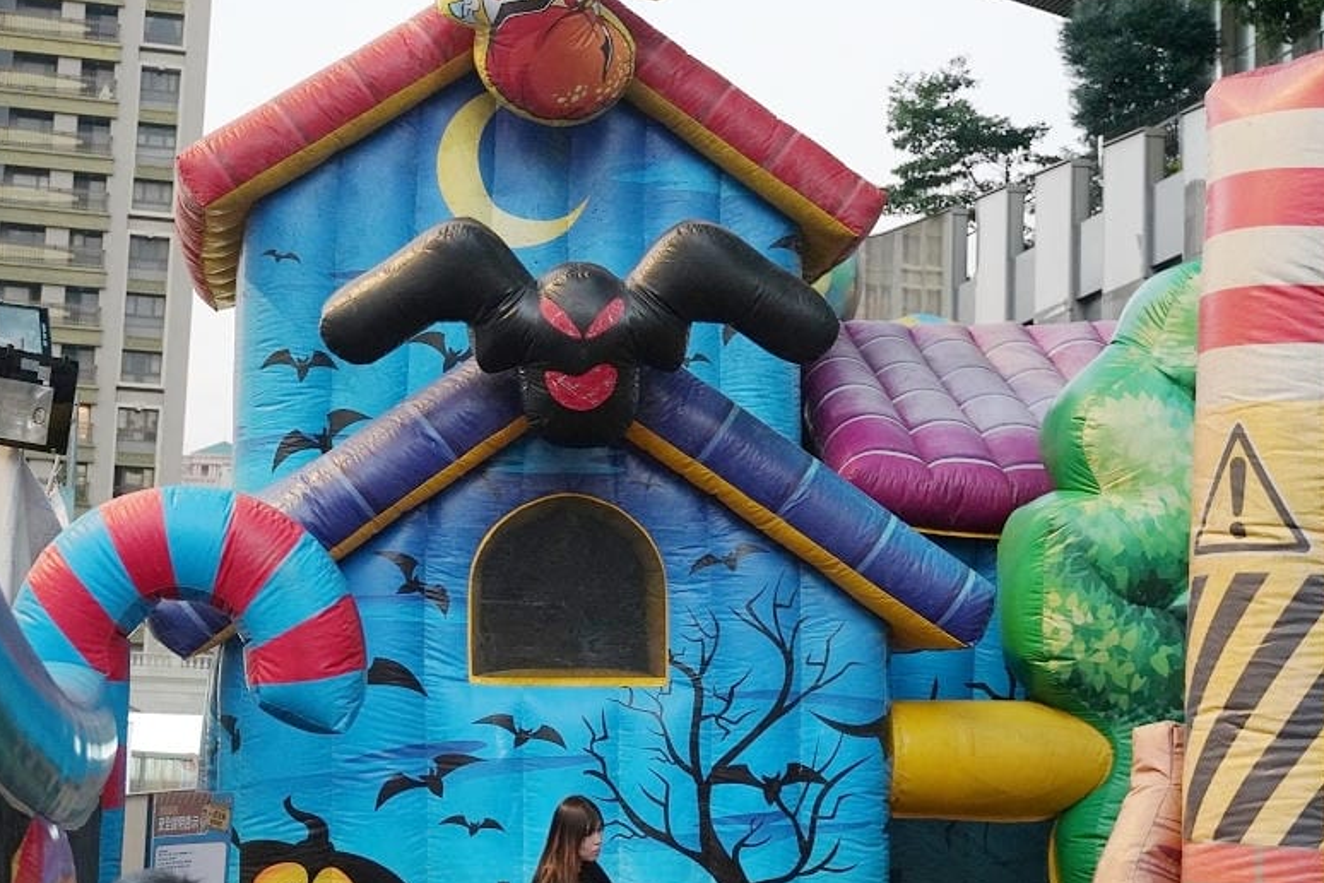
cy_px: 400
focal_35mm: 62
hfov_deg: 32.3
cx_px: 578
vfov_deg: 21.9
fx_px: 2280
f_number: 2.8
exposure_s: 1/160
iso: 3200
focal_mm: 40
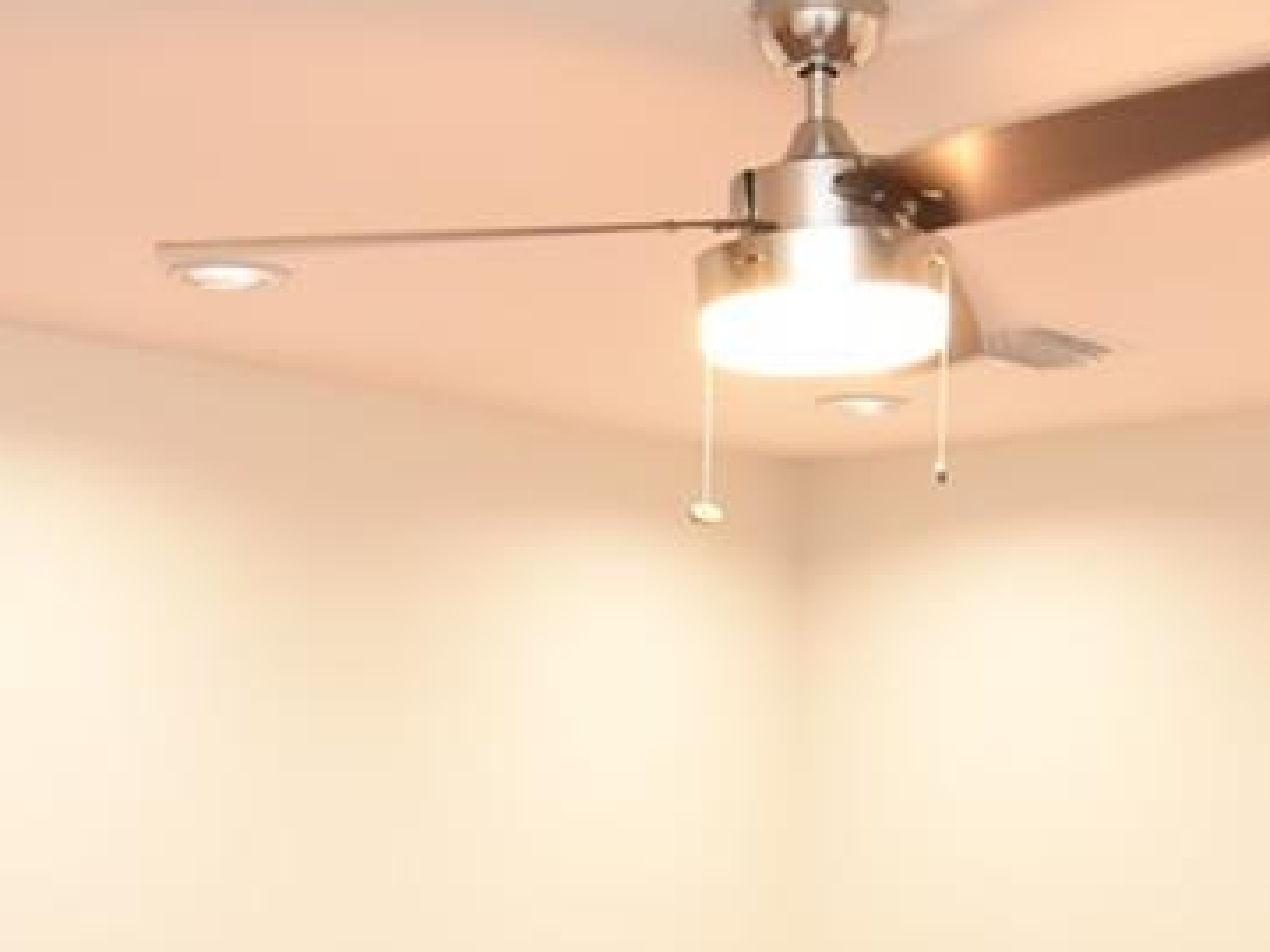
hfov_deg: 30.2
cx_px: 533
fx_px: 2348
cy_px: 931
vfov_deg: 22.2
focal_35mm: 64
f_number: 3.5
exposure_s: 1/60
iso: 1000
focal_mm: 10
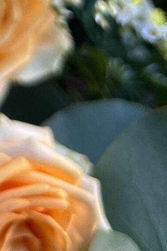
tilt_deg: -68.7
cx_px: -125
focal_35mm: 121
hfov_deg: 10.7
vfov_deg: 14.4
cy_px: -230
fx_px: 842
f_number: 1.6
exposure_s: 1/297
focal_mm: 5.1
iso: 50
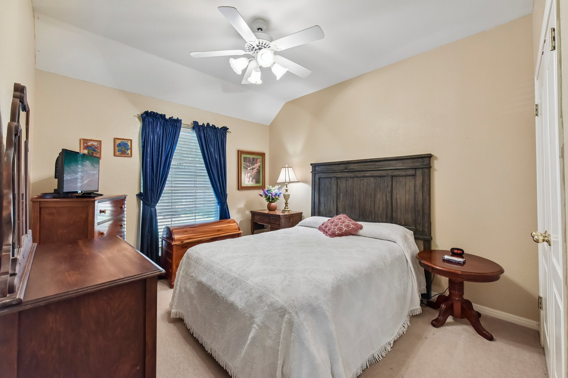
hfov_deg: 104.3
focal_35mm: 14
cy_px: 189
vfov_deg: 81.2
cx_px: 284
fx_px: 221
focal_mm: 14
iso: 900
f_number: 8
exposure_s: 1/15
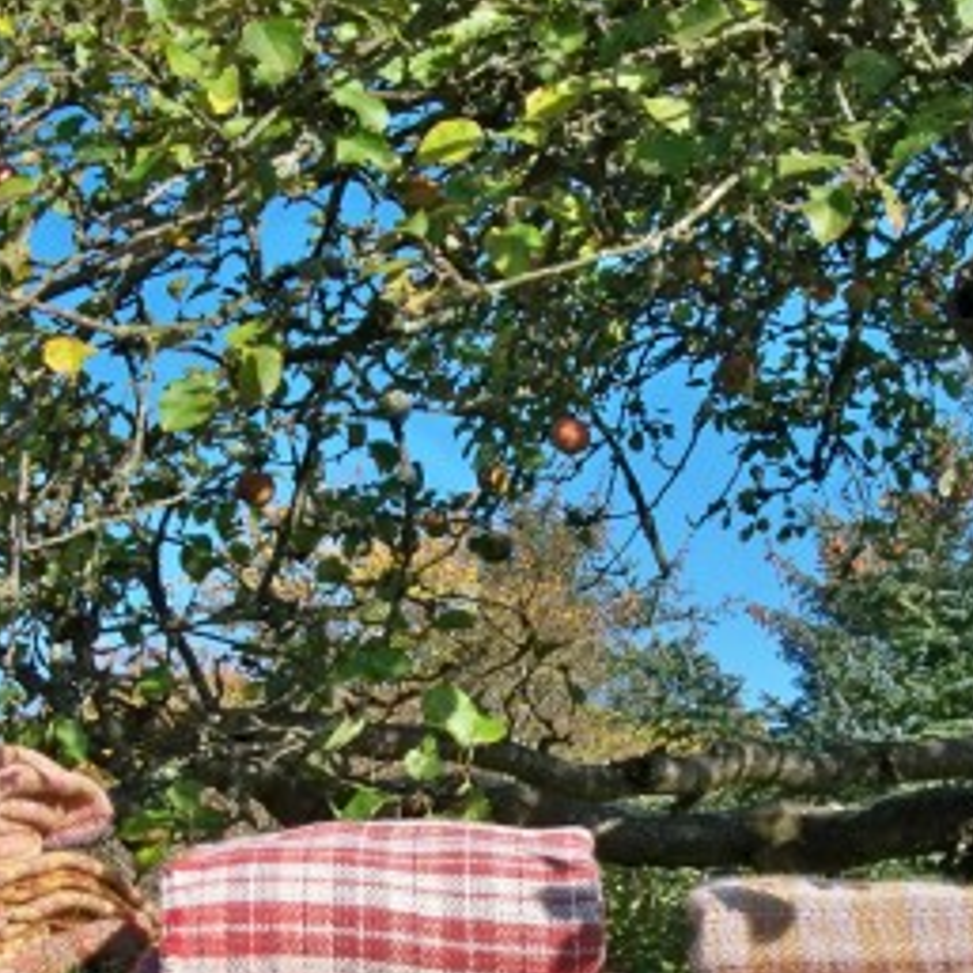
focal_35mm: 88
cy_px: 689
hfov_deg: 19.7
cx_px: 416
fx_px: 2798
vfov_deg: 19.6
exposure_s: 1/500
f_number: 3.8
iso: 80
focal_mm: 8.8
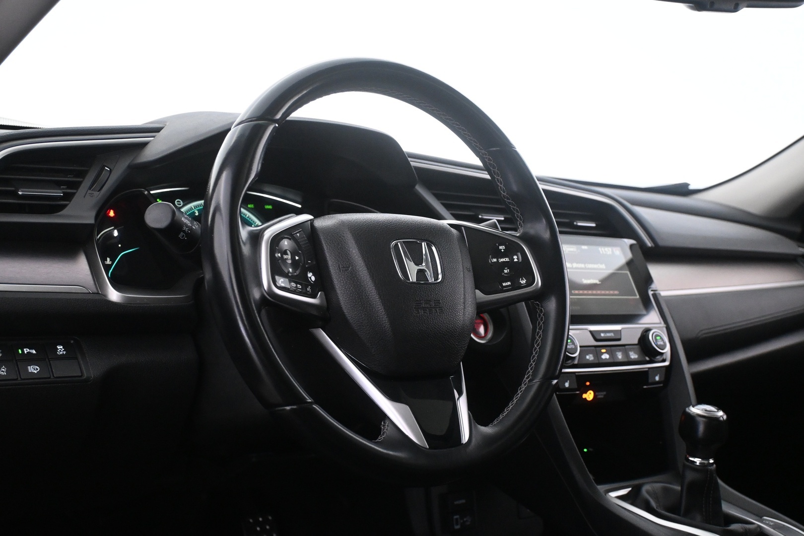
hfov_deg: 45.0
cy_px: 268
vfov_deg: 30.8
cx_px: 402
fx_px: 971
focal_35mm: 44
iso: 3600
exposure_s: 1/30
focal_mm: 29
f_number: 4.8
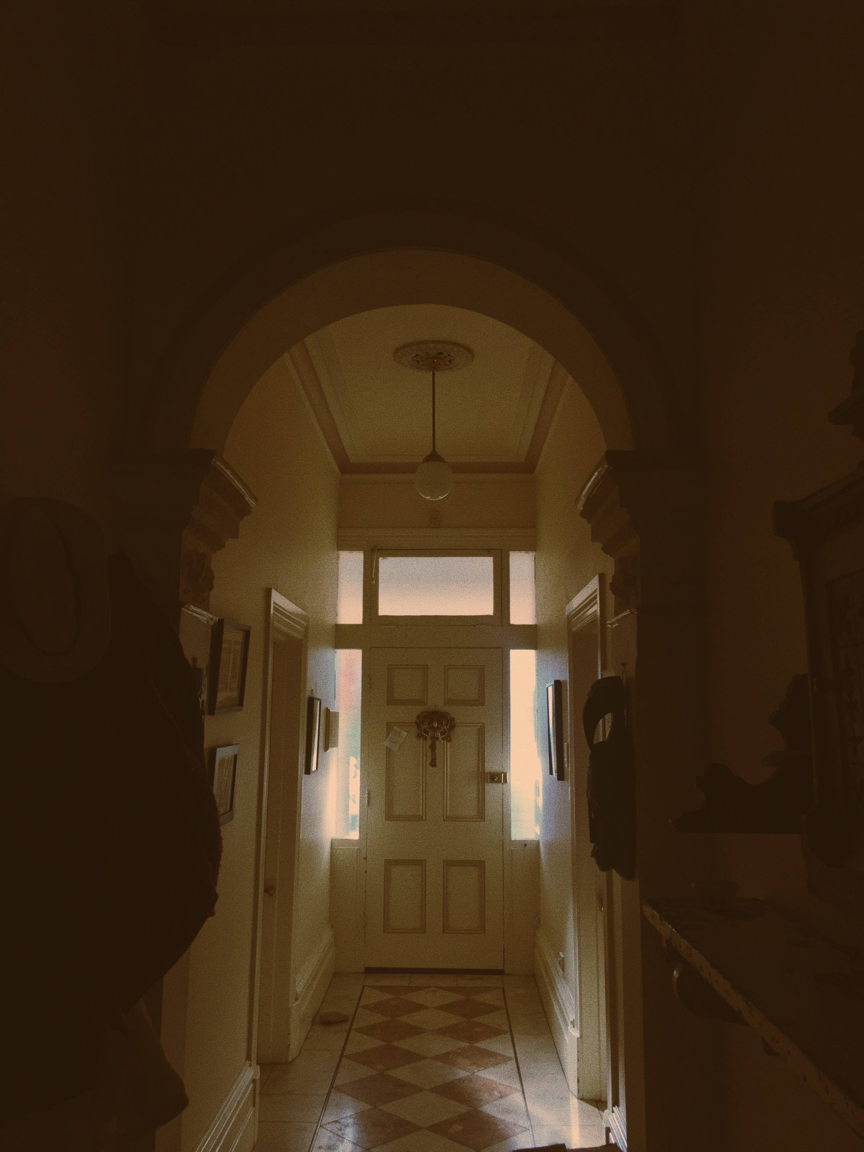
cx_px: 432
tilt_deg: +7.9
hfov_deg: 48.2
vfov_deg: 61.7
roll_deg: +0.2
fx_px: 965
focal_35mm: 29
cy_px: 576
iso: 32
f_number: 2.2
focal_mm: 4.15
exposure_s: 1/50
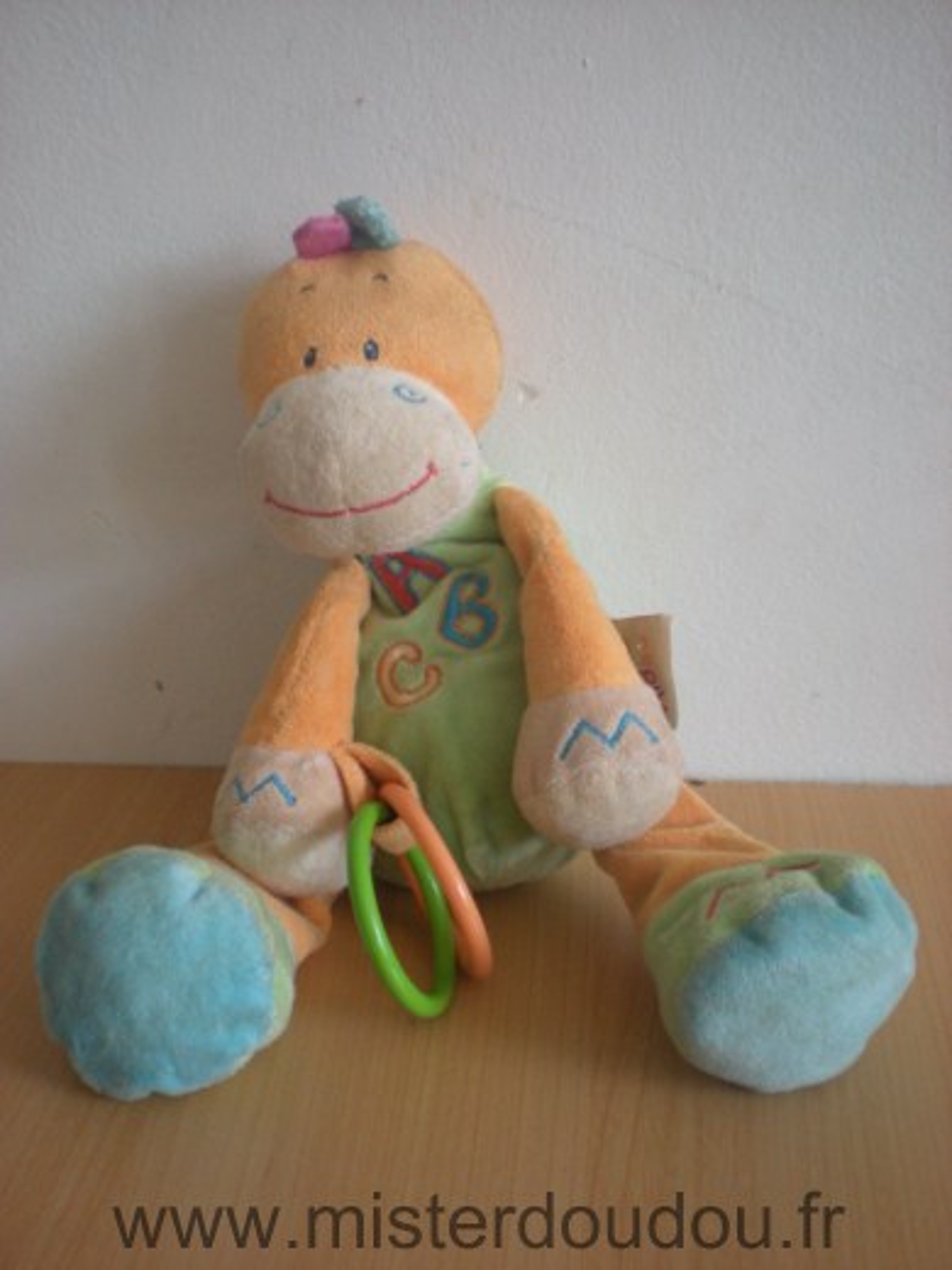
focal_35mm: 38
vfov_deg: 49.0
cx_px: 476
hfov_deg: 37.7
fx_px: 1393
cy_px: 635
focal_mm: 6.3
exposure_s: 1/60
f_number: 3.1
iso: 173
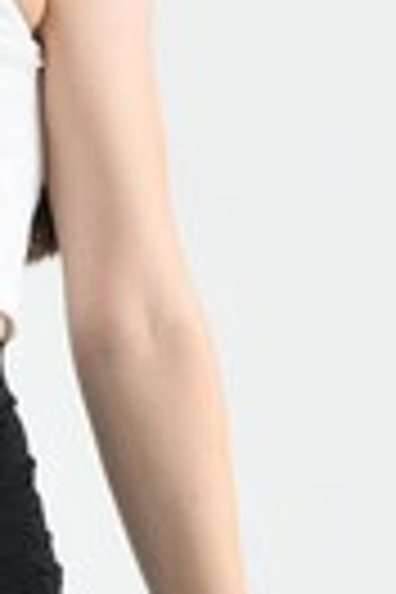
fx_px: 4125
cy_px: 801
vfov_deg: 8.1
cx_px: -112
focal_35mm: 250
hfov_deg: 5.5
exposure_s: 1/125
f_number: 6.3
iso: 100
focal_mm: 44
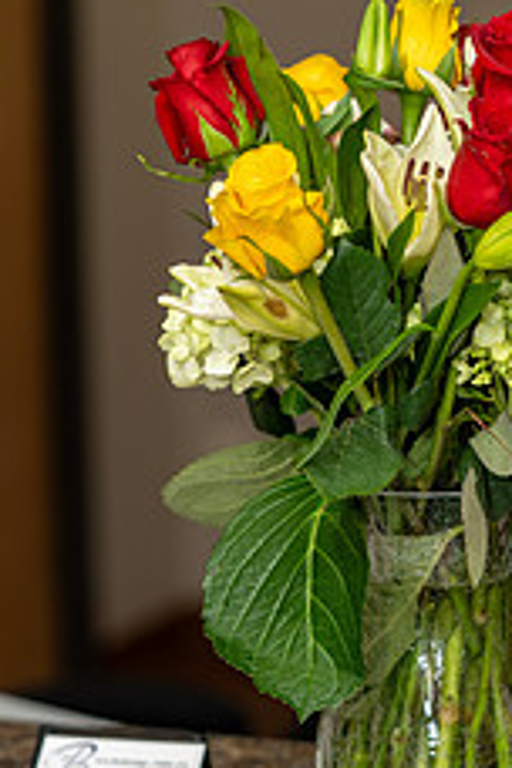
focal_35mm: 162
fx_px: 3456
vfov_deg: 12.7
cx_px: 461
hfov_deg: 8.4
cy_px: 337
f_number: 3.5
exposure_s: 1/160
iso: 320
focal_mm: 82
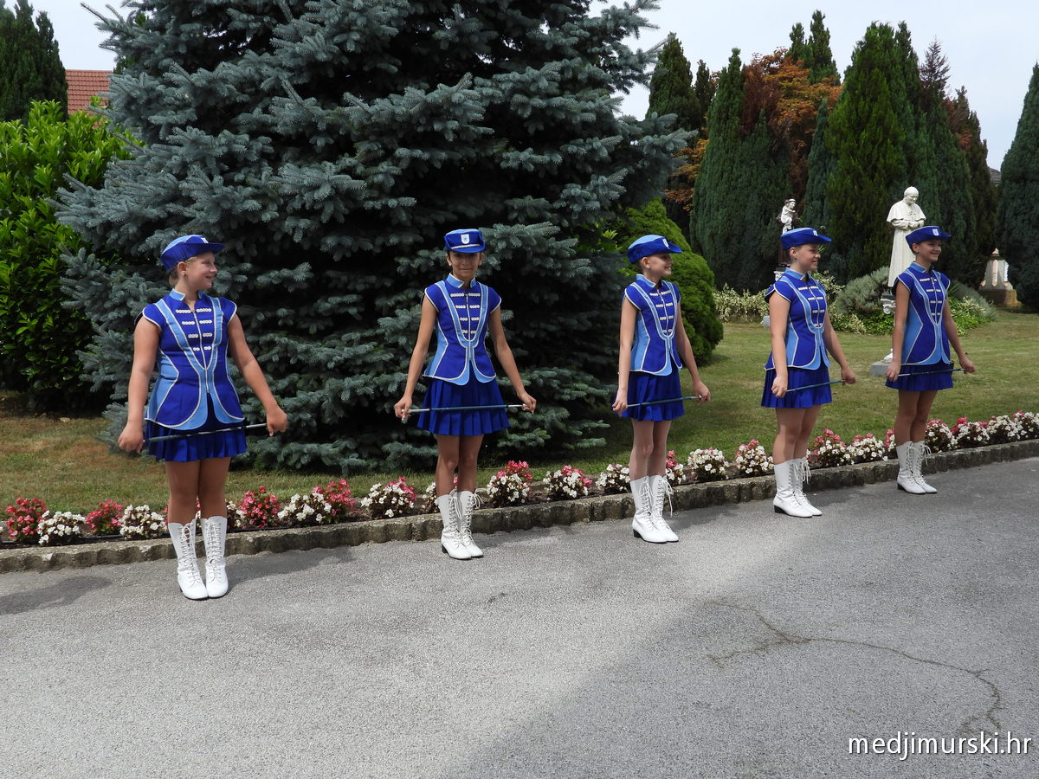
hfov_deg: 45.8
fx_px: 1231
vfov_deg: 35.1
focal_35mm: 41
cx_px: 520
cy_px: 390
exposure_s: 1/1000
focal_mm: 7.4
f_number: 3.2
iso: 100
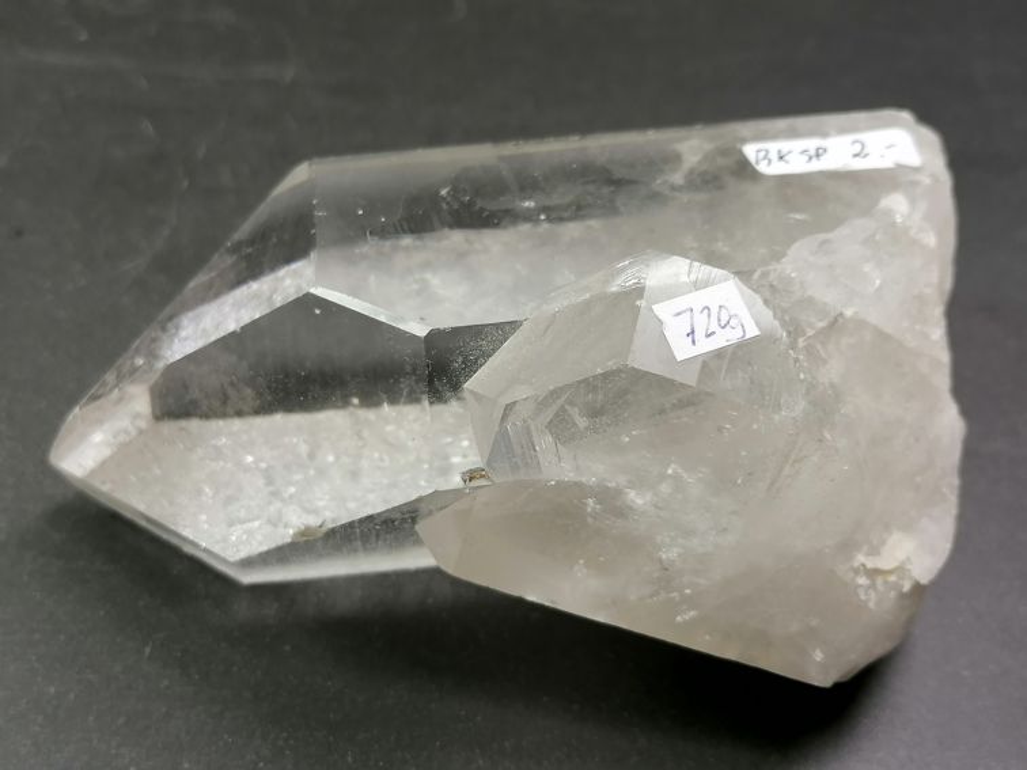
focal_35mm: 40
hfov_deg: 46.8
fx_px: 1187
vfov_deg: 36.0
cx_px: 514
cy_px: 385
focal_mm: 4.75
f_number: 1.8
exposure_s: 1/153
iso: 50
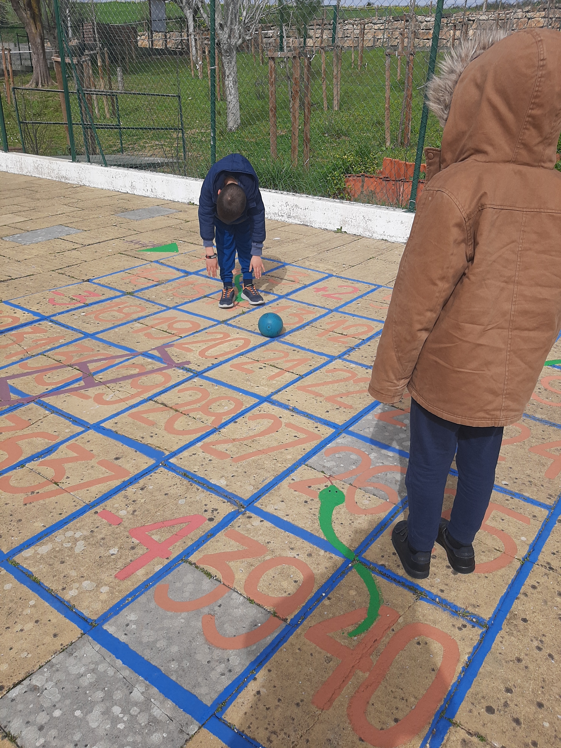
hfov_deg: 51.4
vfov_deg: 65.3
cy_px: 374
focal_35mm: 27
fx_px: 583
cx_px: 280
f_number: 1.7
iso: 40
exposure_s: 1/2865
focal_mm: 3.93
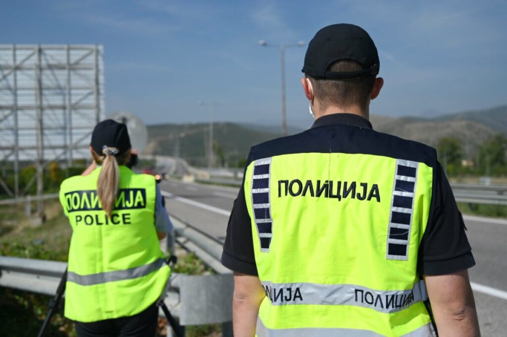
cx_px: 254
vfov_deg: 30.5
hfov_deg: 44.5
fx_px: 619
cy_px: 168
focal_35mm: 44
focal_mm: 44
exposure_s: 1/3200
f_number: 4
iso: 160
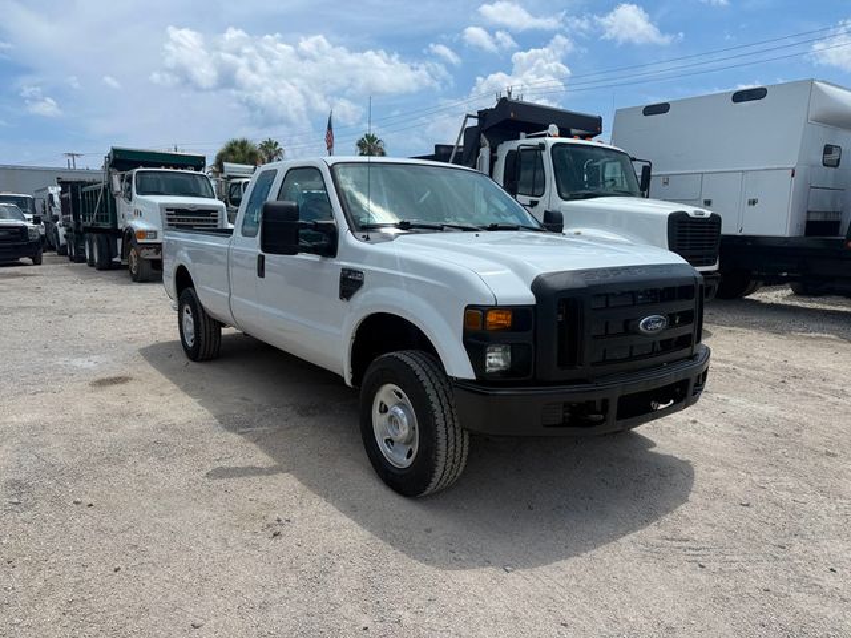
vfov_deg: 56.8
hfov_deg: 71.6
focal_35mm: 24
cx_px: 426
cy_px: 319
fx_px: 590
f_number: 1.78
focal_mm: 6.76
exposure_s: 1/7353
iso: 80
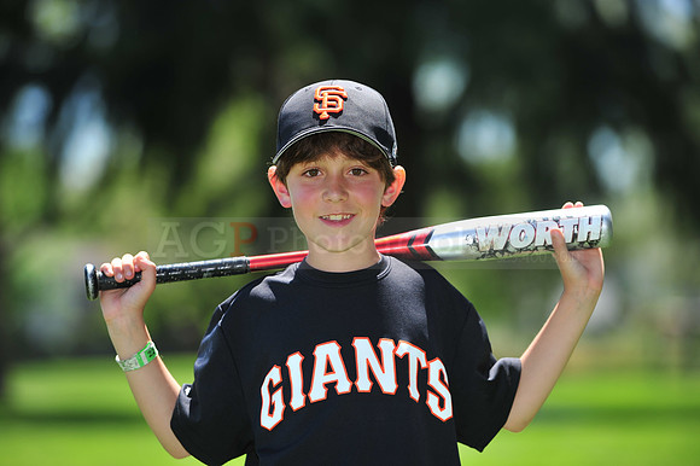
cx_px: 350
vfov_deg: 6.9
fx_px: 3887
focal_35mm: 200
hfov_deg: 10.3
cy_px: 233
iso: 200
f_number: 4.5
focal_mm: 200
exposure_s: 1/800
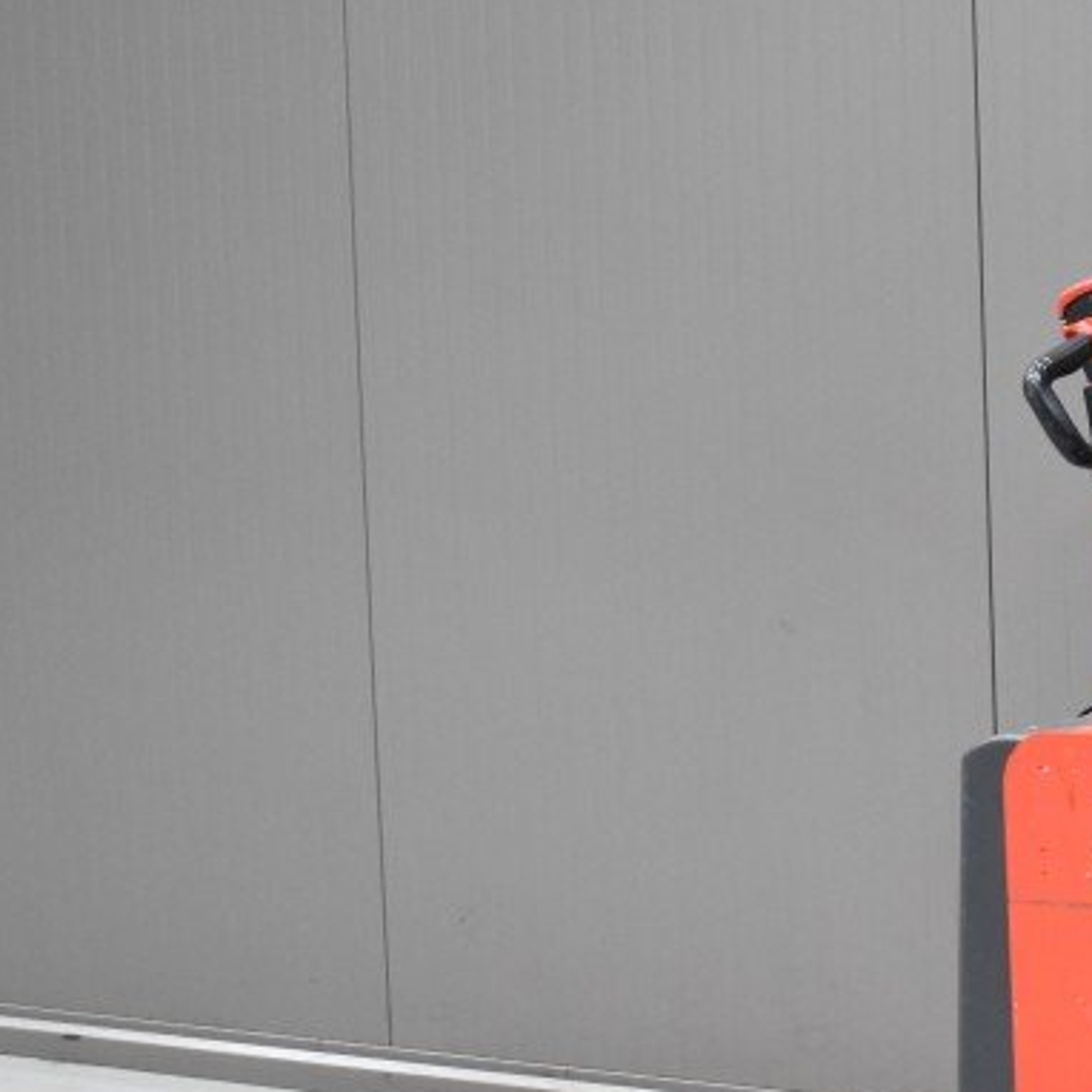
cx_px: 1429
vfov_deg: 18.1
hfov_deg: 17.0
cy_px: 583
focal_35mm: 96
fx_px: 3426
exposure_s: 1/60
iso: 1600
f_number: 4
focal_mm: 24
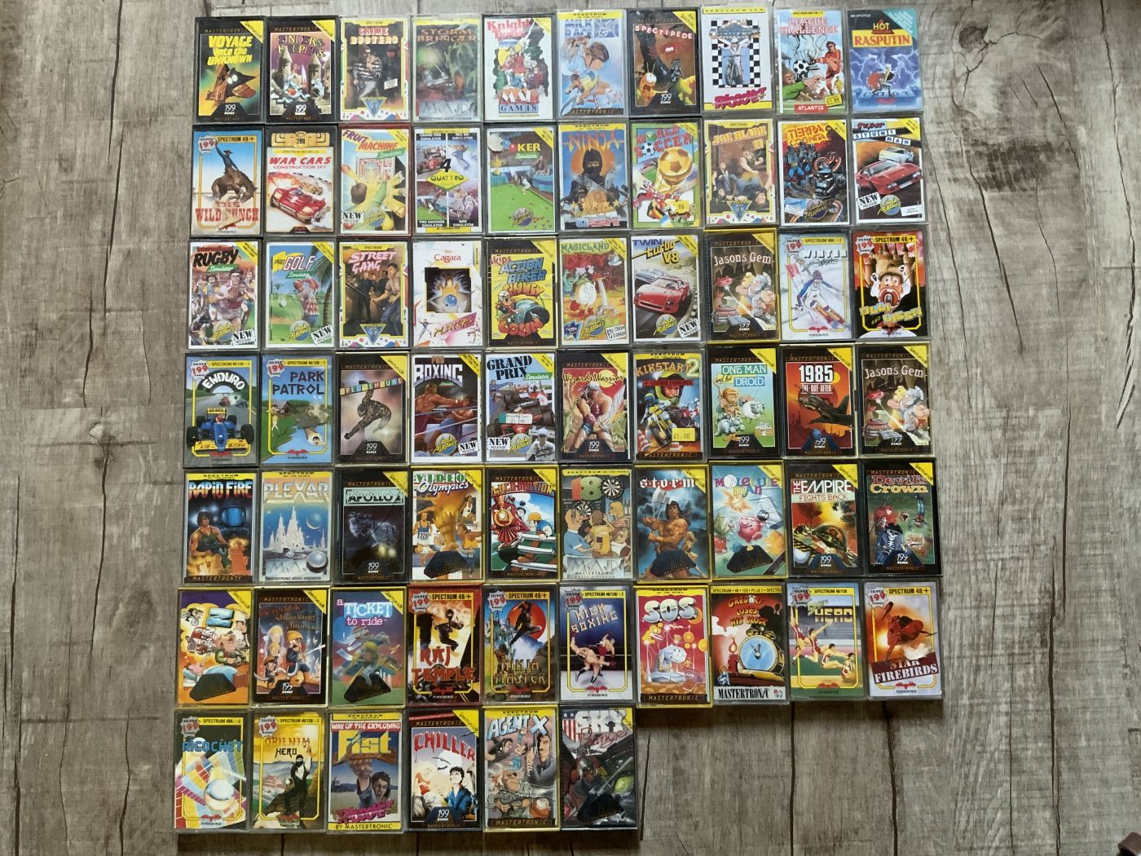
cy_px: 428
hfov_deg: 61.7
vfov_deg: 48.2
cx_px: 570
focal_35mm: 29
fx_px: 956
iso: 250
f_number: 1.8
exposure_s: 1/60
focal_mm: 3
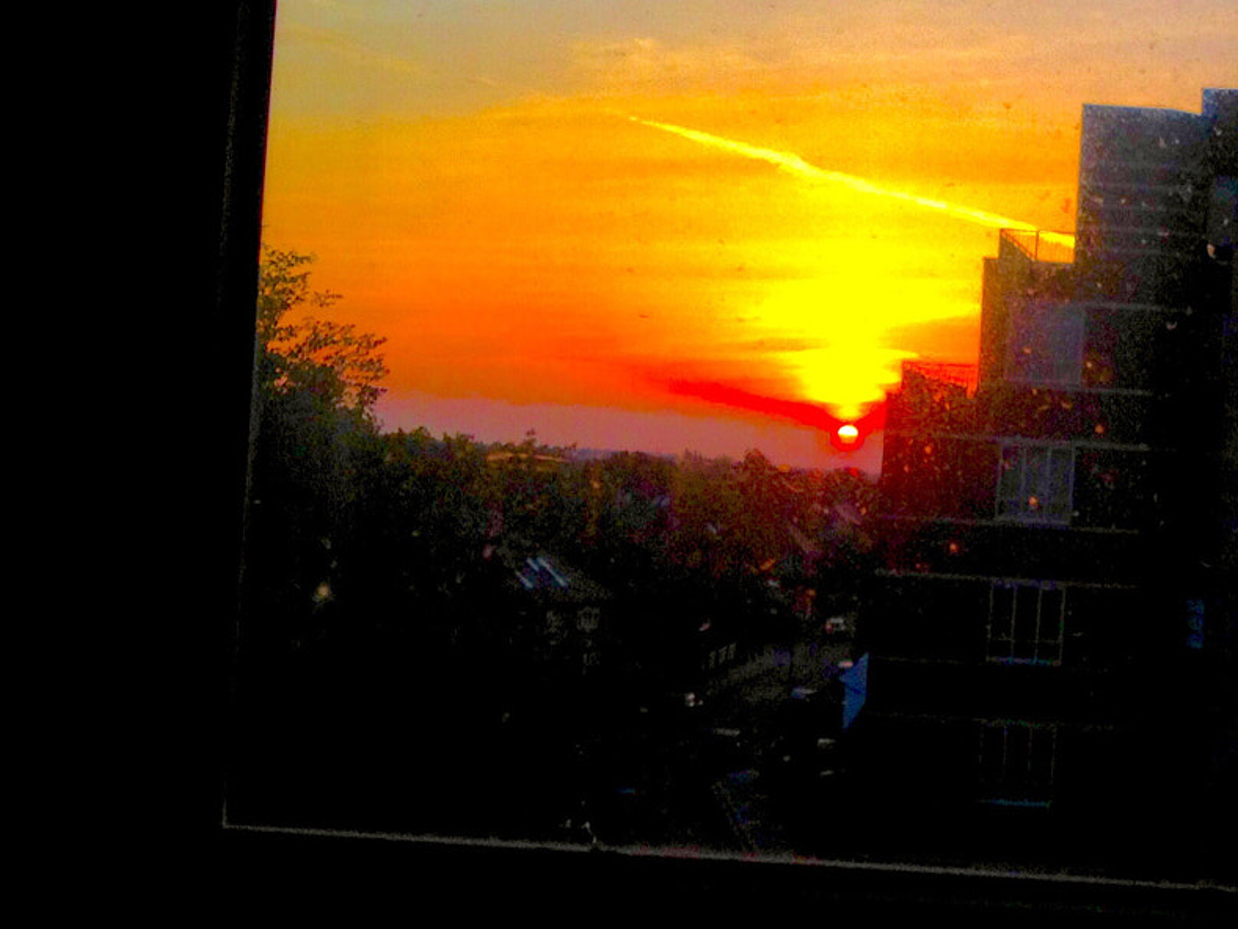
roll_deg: -2.7
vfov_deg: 20.7
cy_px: 439
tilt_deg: -0.6
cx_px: 1229
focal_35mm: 71
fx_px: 2540
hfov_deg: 26.0
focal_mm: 4.28
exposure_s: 1/581
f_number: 2.4
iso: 50
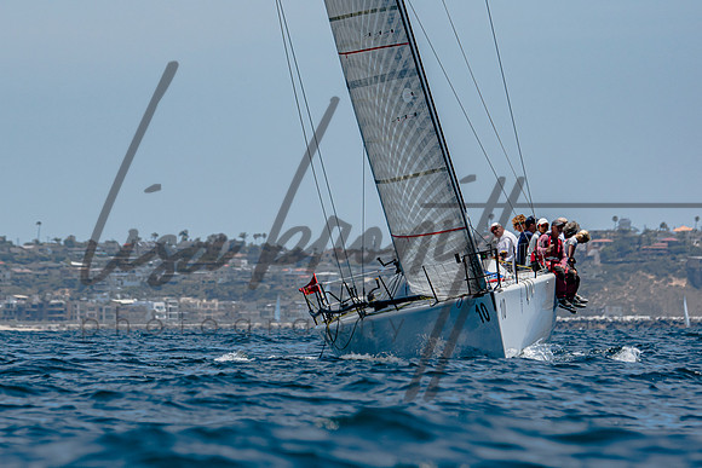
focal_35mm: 491
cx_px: 279
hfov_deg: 4.2
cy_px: 195
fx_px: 9577
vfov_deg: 2.8
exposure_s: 1/2000
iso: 200
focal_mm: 260
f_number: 5.6
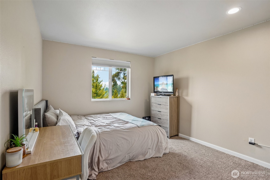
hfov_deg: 93.3
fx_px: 127
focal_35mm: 17
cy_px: 90
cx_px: 135
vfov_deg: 70.4
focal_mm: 17
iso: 1250
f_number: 8
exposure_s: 1/60
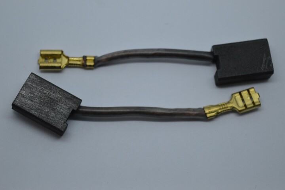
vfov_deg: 16.5
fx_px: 653
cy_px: 95
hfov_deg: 24.6
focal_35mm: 82
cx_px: 142
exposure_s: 1/125
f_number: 5.6
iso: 320
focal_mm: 55
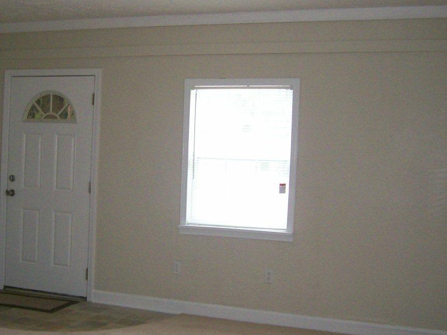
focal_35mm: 51
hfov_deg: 37.3
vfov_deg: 28.6
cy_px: 181
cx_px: 167
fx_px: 659
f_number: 2.8
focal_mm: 5.8
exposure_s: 1/82.5
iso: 200
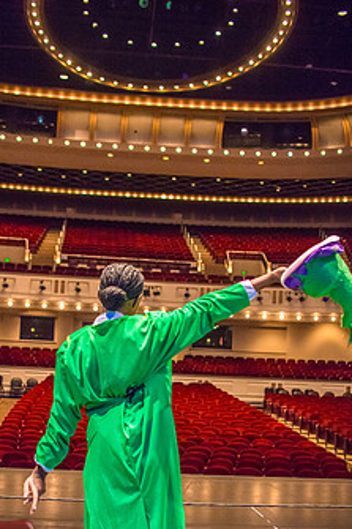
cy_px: 344
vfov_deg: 41.5
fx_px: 690
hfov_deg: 28.5
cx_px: 136
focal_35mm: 47
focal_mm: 35
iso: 6400
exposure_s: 1/250
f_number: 2.8
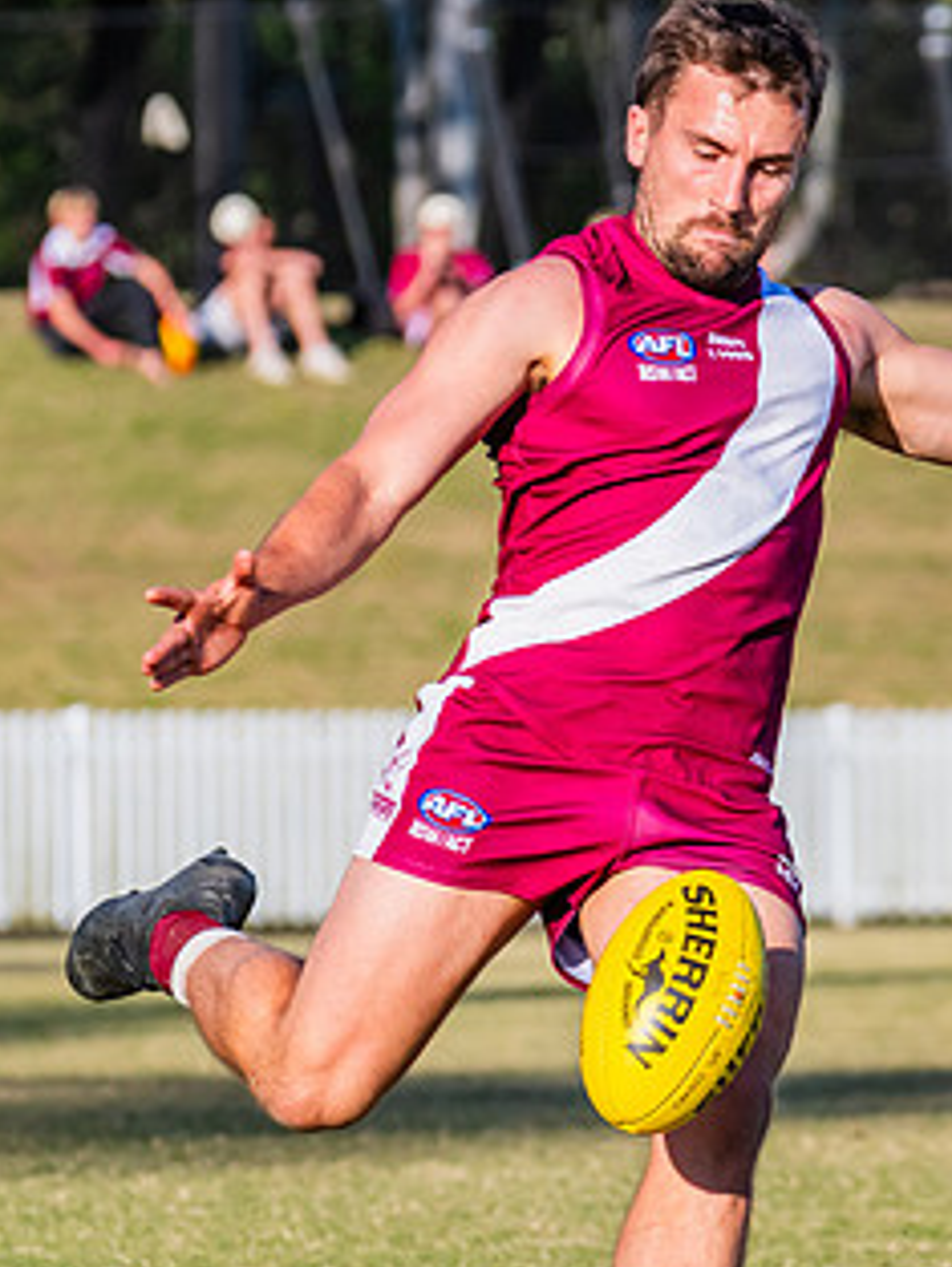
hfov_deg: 2.6
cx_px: 778
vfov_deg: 3.5
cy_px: 643
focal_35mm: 572
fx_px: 20960
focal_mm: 250
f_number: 9
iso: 800
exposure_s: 1/1600
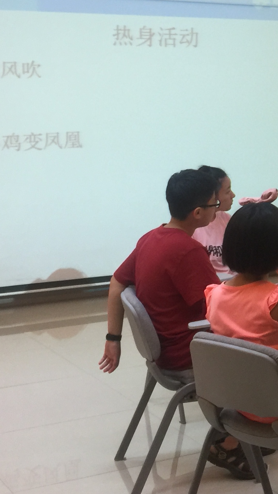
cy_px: 103
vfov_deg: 27.4
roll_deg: -0.2
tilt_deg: +1.3
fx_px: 996
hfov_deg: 14.6
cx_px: 433
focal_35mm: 76
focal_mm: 4.15
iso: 64
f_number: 2.2
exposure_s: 1/33
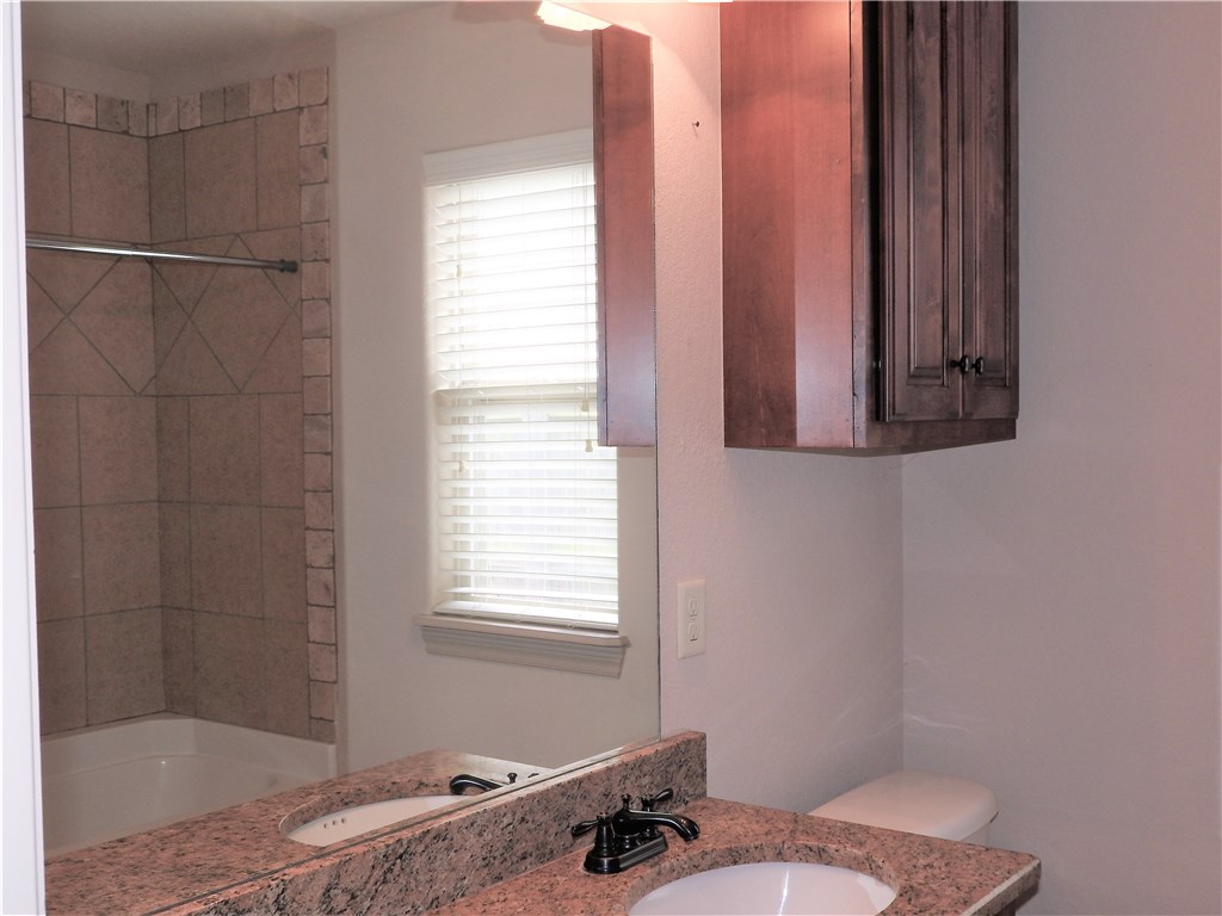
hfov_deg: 46.8
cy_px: 458
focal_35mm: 40
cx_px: 611
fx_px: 1412
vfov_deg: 36.0
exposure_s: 1/40
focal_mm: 7.2
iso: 100
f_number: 3.8
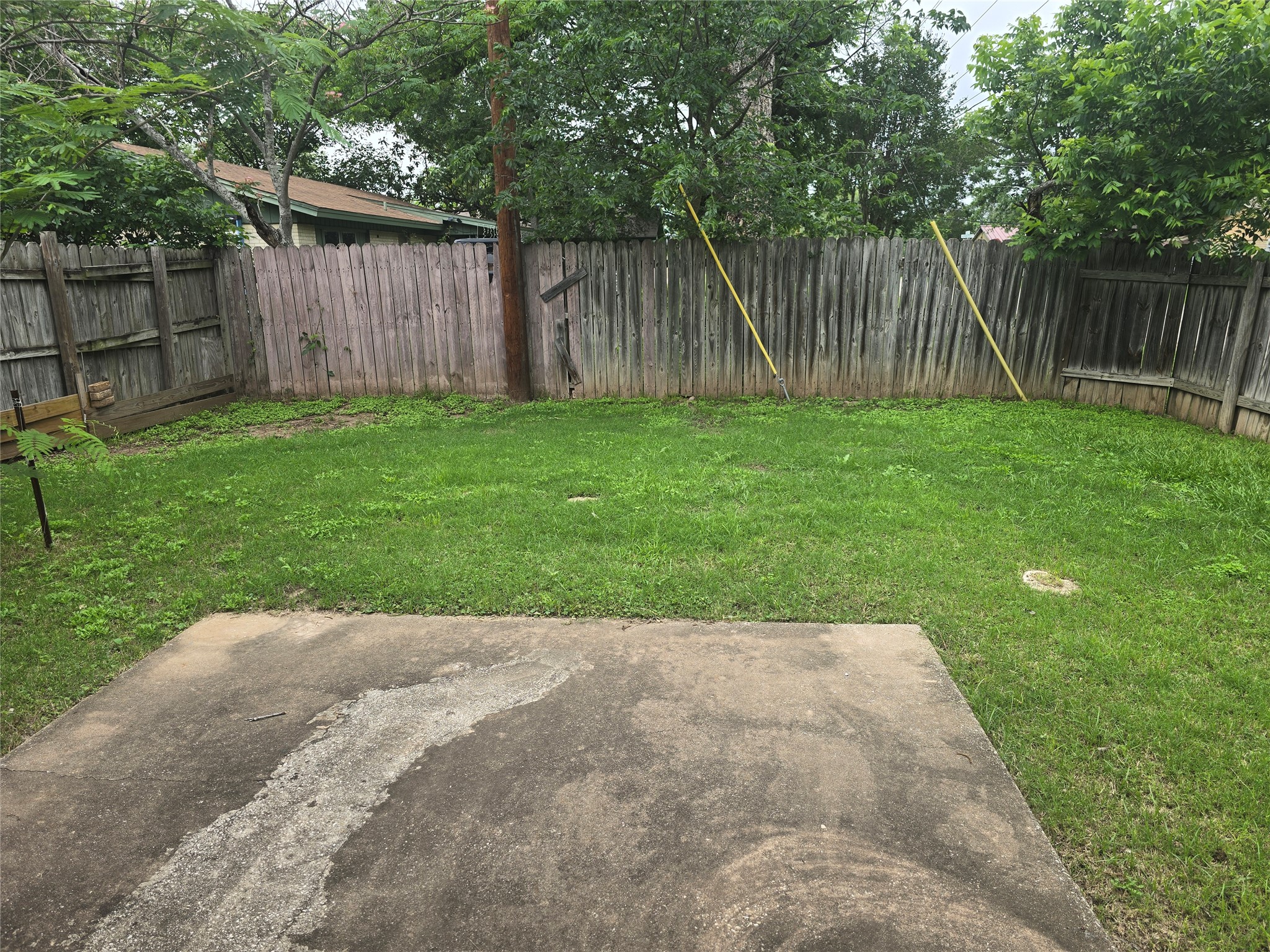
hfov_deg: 73.9
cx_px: 635
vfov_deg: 58.9
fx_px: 844
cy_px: 476
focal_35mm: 23
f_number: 1.7
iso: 25
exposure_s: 1/180
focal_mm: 6.3
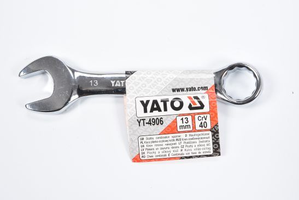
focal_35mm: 75
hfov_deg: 27.0
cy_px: 100
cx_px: 150
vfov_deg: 18.2
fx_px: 624
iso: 250
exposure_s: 1/125
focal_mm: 50
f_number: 14
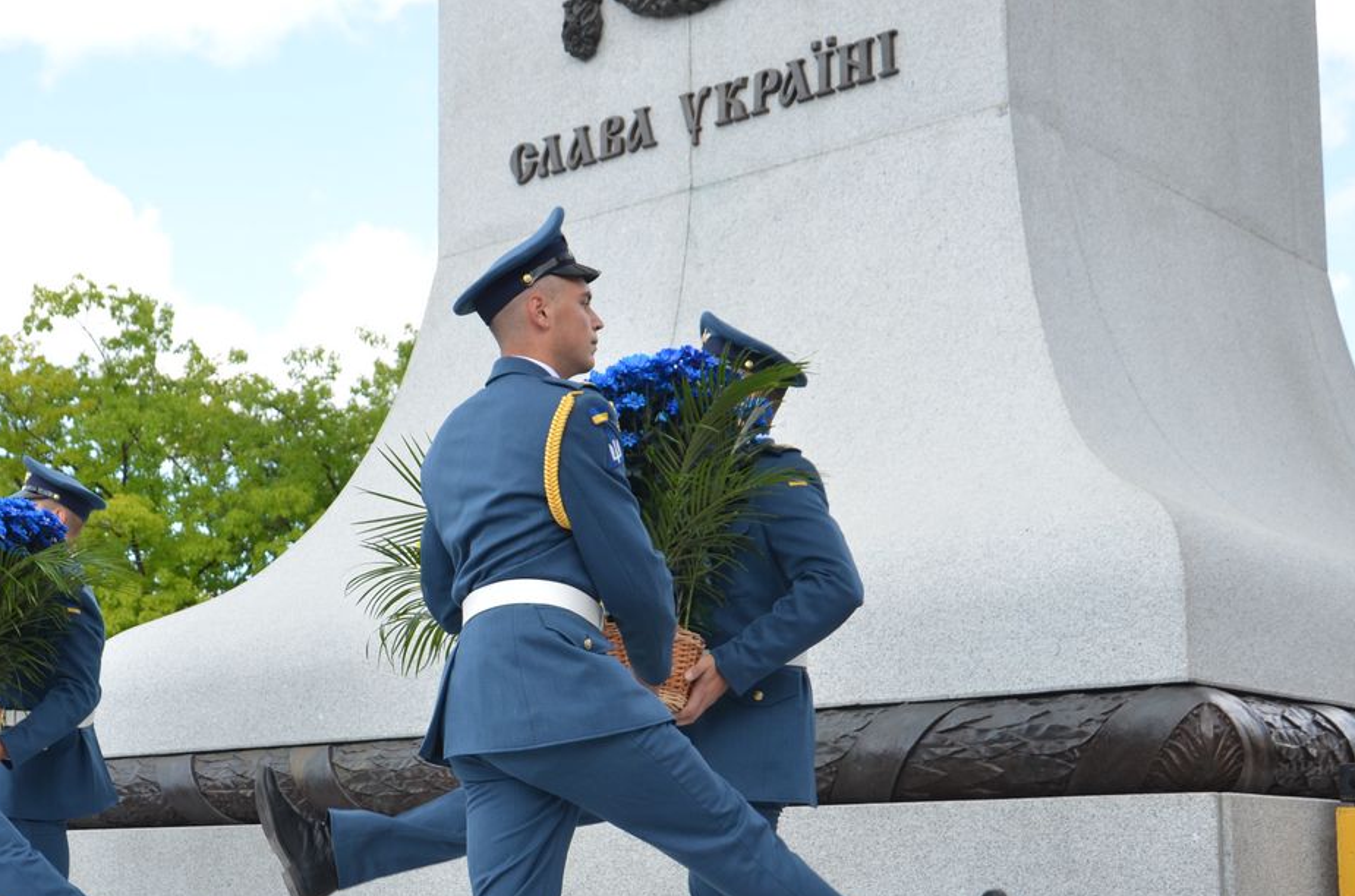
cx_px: 532
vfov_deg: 23.6
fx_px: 2131
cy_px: 654
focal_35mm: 57
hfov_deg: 35.1
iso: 250
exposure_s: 1/400
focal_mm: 25
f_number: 6.3
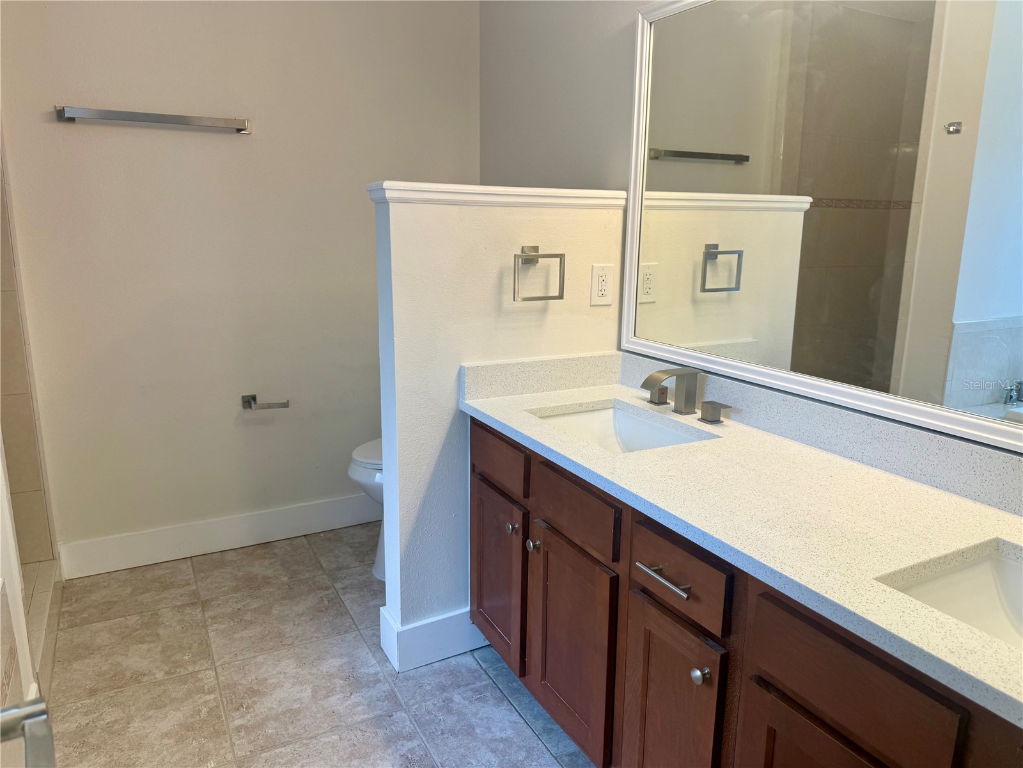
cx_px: 512
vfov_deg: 56.8
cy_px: 384
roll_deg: +1.6
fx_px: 709
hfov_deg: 71.6
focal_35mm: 24
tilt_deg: -11.6
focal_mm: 6.76
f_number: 1.78
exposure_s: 1/649
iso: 80
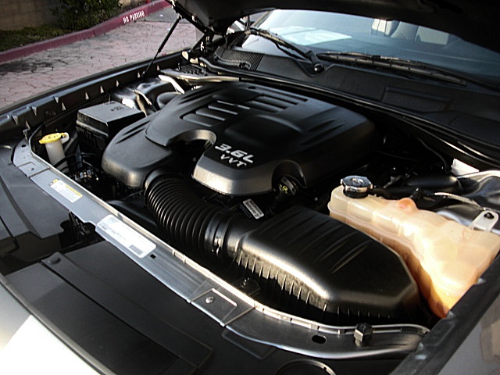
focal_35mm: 36
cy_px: 188
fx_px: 520
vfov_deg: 39.7
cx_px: 250
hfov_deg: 51.4
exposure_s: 1/100
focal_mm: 6.3
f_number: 2.8
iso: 50
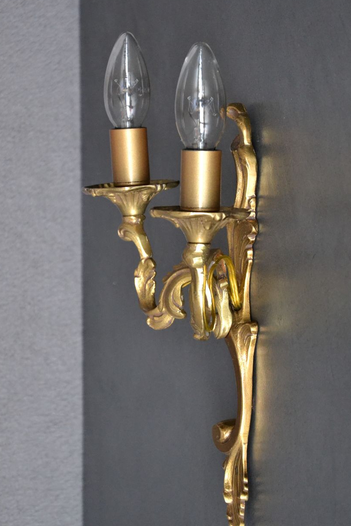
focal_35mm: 175
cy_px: 285
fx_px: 2553
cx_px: 169
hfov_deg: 7.9
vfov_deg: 11.8
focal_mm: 105
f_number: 5.6
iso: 2800
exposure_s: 1/125
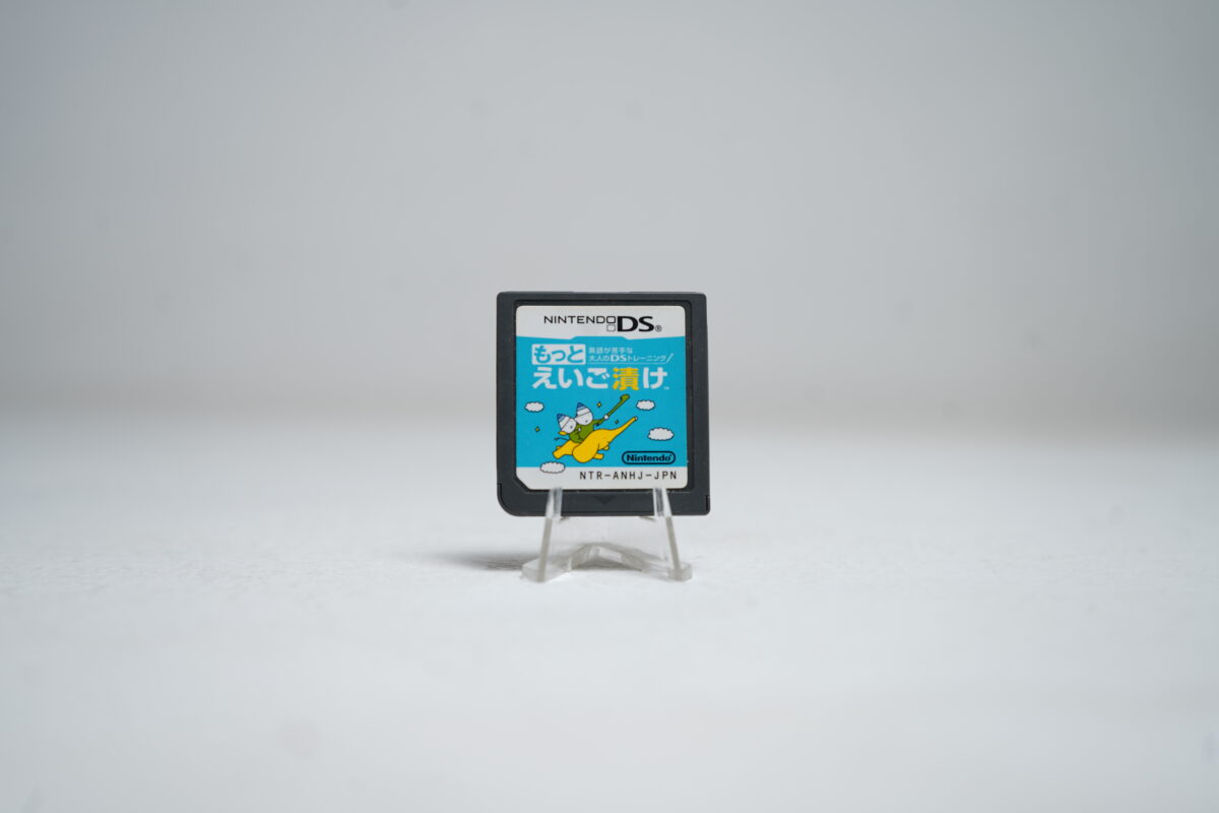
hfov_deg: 47.4
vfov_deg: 32.6
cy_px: 406
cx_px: 610
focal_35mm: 41
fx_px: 1388
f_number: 5
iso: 64
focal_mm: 41
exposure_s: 1/13
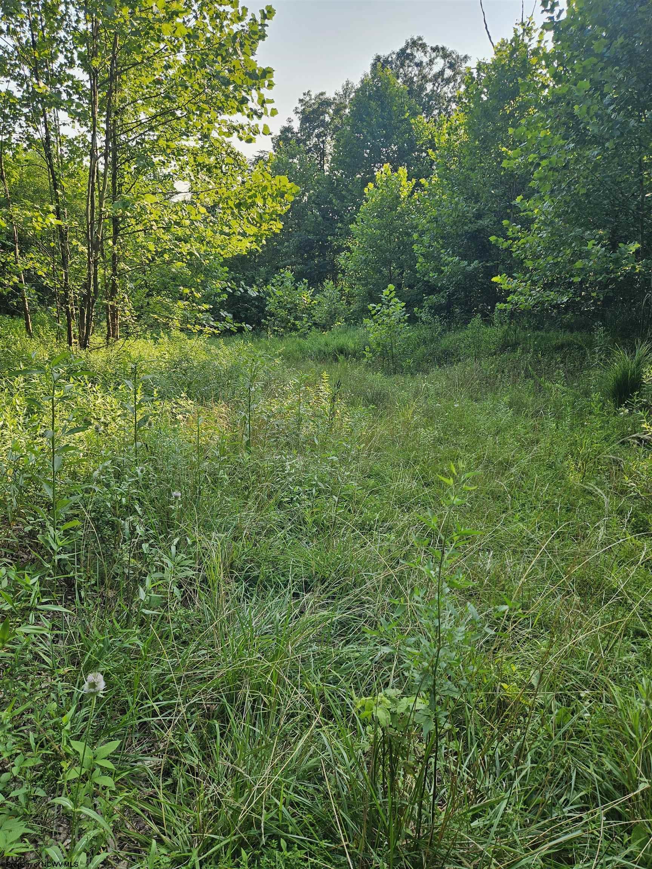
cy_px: 434
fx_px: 578
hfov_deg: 58.9
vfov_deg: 73.9
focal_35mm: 23
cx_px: 326
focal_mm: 5.4
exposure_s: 1/373
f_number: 1.8
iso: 25
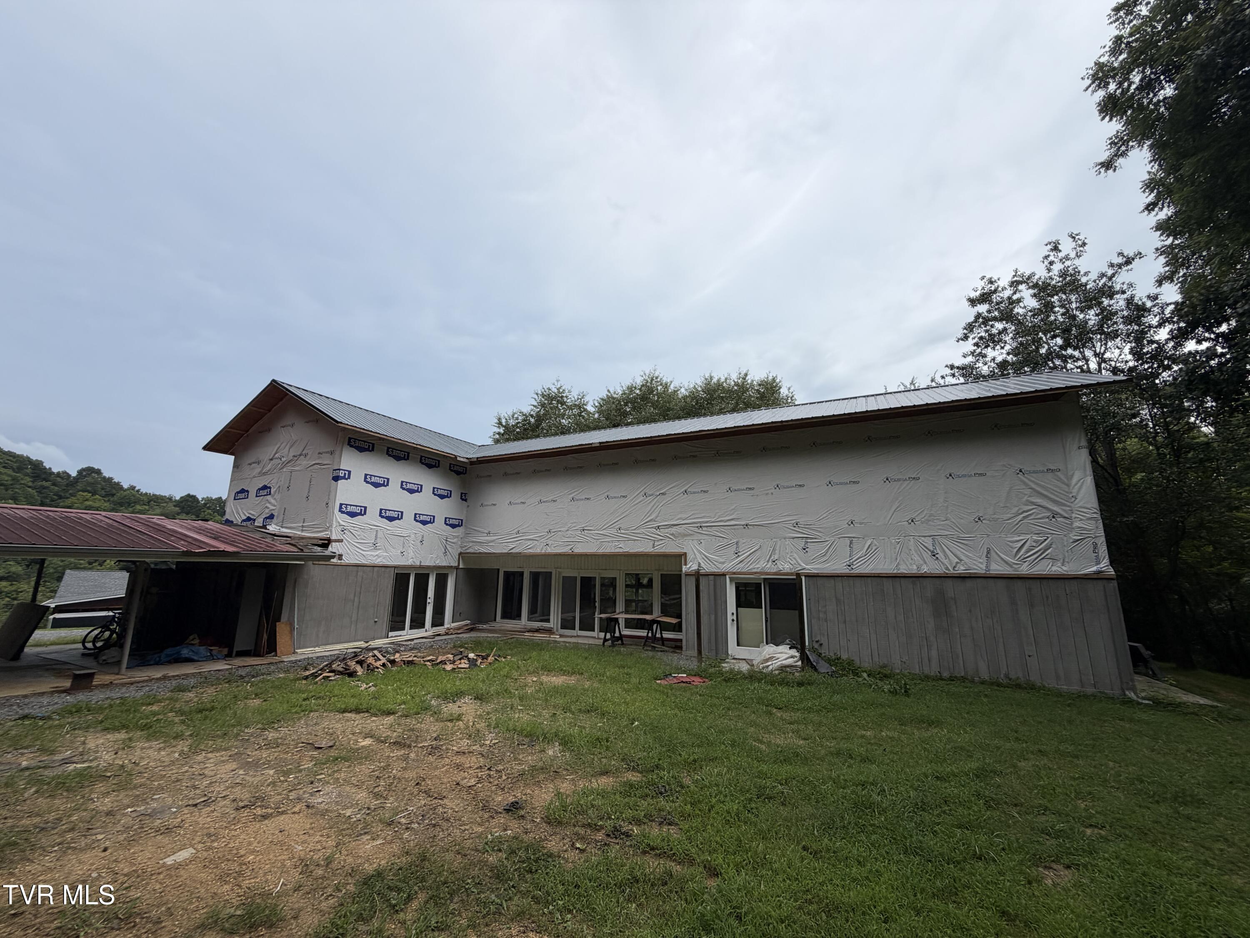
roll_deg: +1.6
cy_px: 469
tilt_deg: +12.6
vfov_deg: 85.7
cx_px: 625
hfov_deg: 102.1
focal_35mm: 14
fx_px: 506
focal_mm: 2.22
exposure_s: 1/644
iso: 40
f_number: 2.2
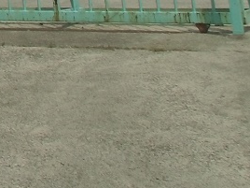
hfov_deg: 13.4
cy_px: -263
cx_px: -264
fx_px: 896
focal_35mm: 124
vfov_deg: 10.3
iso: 64
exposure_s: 1/250
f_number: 7.9
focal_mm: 4.24
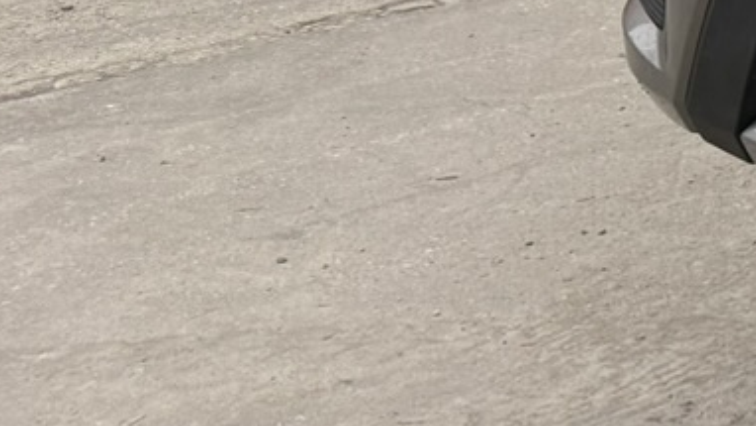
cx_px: 1997
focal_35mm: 140
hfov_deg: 11.6
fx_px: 2807
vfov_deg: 7.8
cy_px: -713
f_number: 1.78
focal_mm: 6.76
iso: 100
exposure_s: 1/268
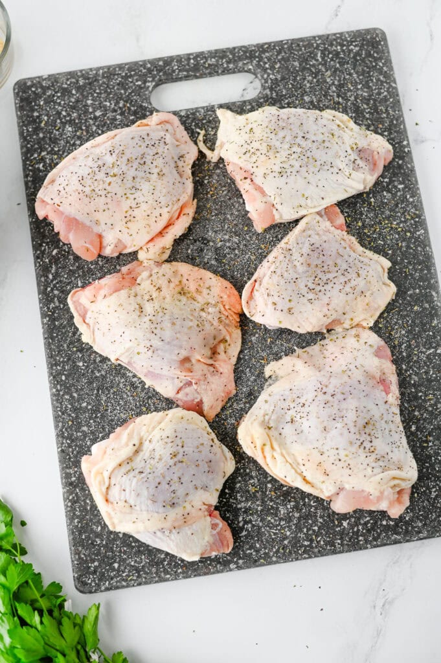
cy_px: 332
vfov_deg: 39.6
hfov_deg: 26.9
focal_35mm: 50
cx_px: 220
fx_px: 920
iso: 250
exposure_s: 1/125
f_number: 4
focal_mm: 50
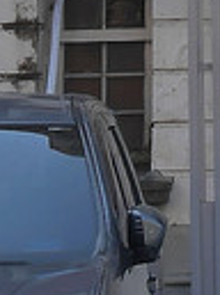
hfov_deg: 5.8
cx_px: 289
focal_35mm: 254
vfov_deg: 7.0
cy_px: -599
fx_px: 2163
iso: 125
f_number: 11
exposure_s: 1/125
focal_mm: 17
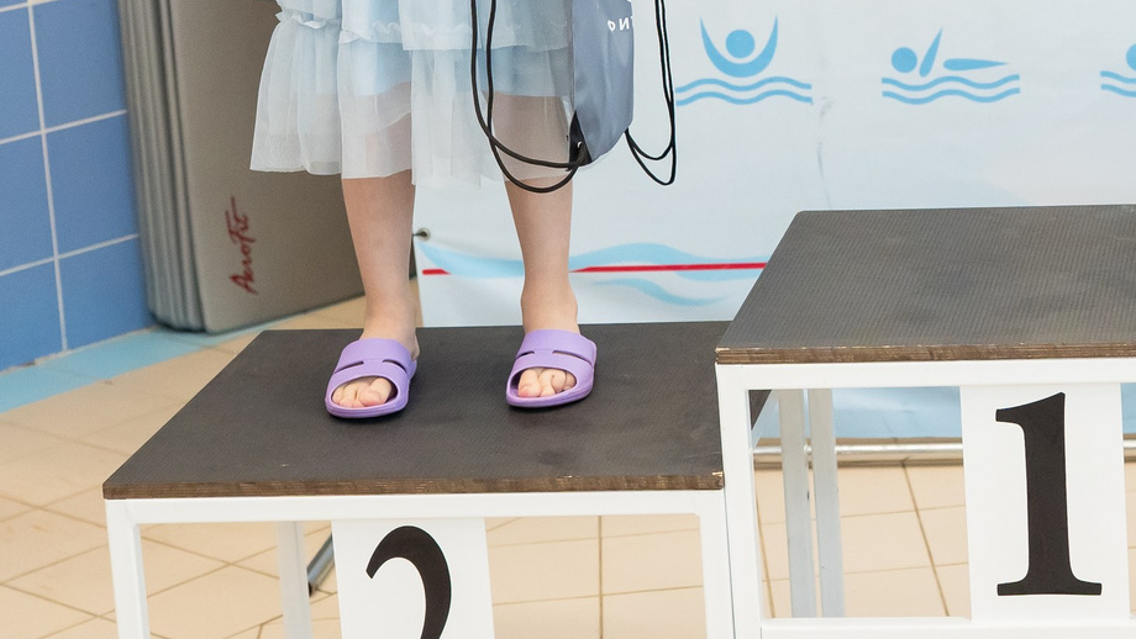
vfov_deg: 11.7
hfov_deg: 20.5
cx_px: 1014
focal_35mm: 102
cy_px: -66
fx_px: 3073
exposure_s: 1/500
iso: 2000
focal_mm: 35
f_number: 3.2
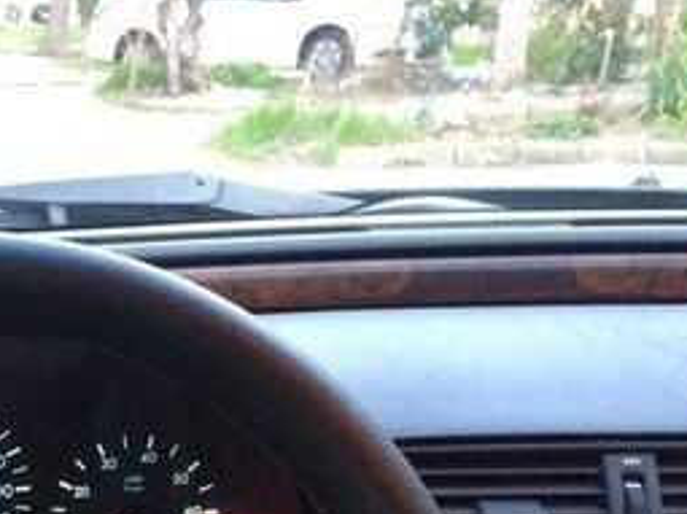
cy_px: 636
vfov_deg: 18.5
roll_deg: -1.8
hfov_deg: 23.2
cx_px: -194
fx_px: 1488
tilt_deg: -22.0
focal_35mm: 75
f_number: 2.2
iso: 250
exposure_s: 1/25
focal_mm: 4.15
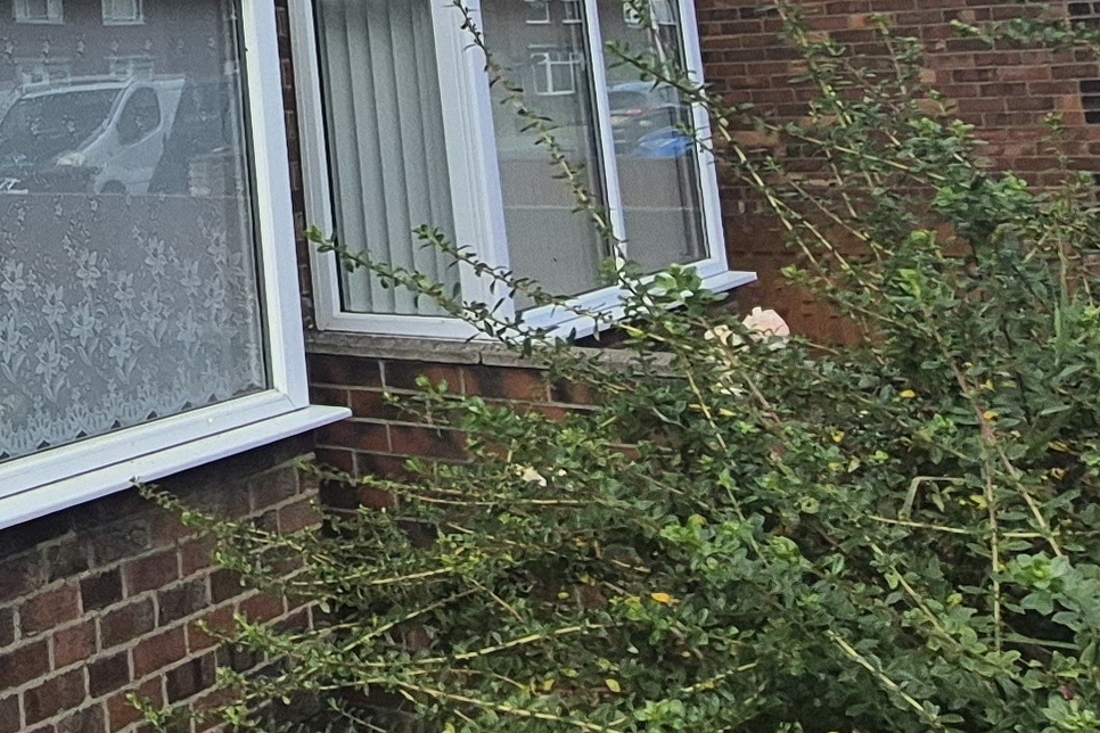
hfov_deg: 29.9
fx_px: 1711
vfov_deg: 22.1
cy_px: -176
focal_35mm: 56
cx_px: -252
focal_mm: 1.74
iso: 80
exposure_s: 1/1996
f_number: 2.2
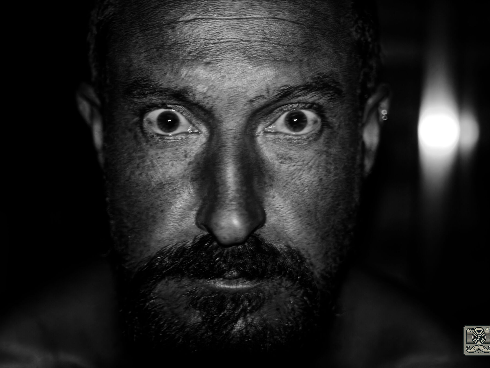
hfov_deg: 27.0
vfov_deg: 20.4
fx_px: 1019
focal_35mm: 72
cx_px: 233
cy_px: 184
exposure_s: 1/4
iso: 3200
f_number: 2.8
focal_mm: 44
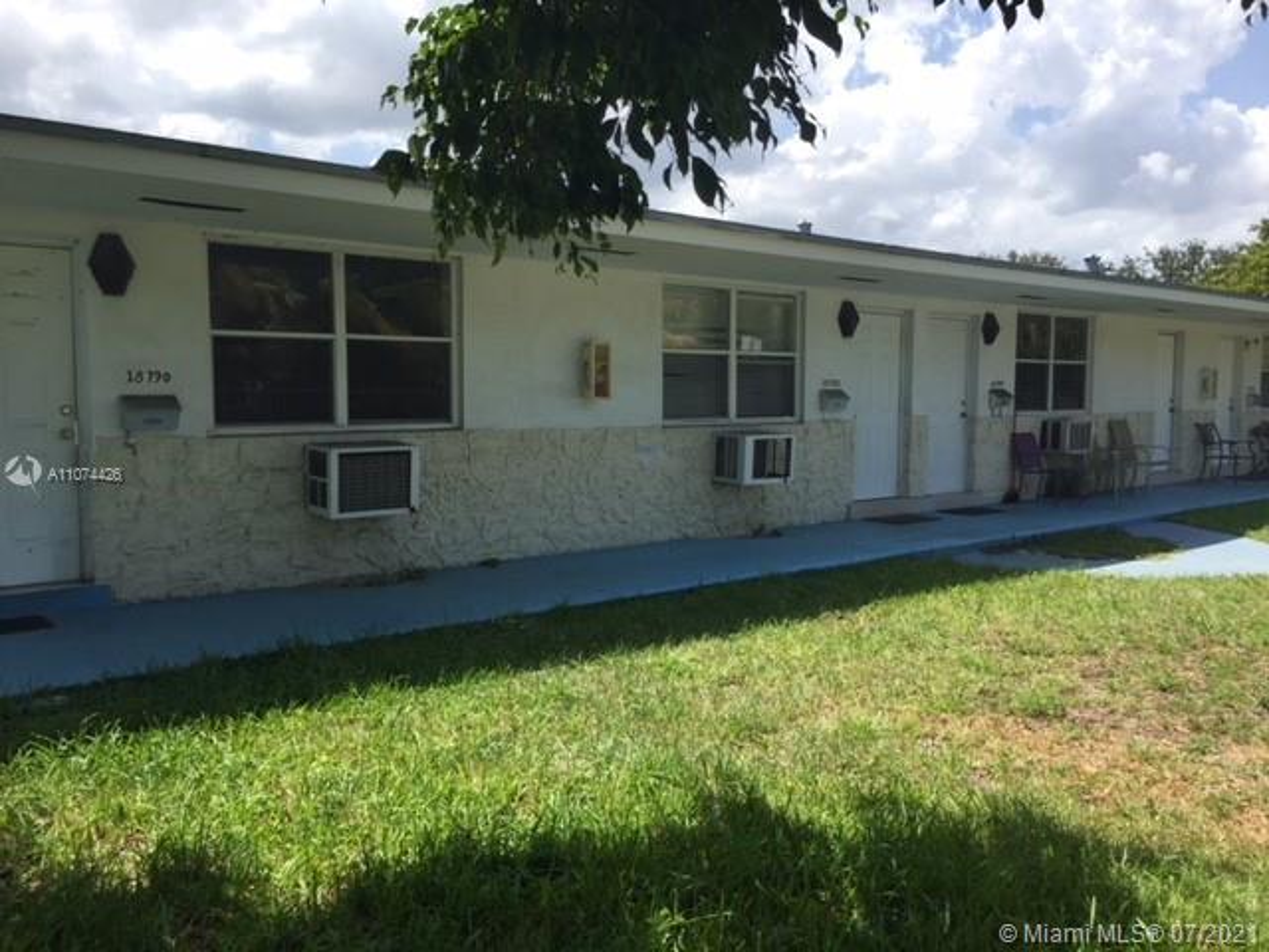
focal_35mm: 29
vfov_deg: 48.2
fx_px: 1063
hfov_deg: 61.7
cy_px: 476
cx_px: 634
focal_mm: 4.15
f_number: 2.2
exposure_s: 1/1412
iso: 32
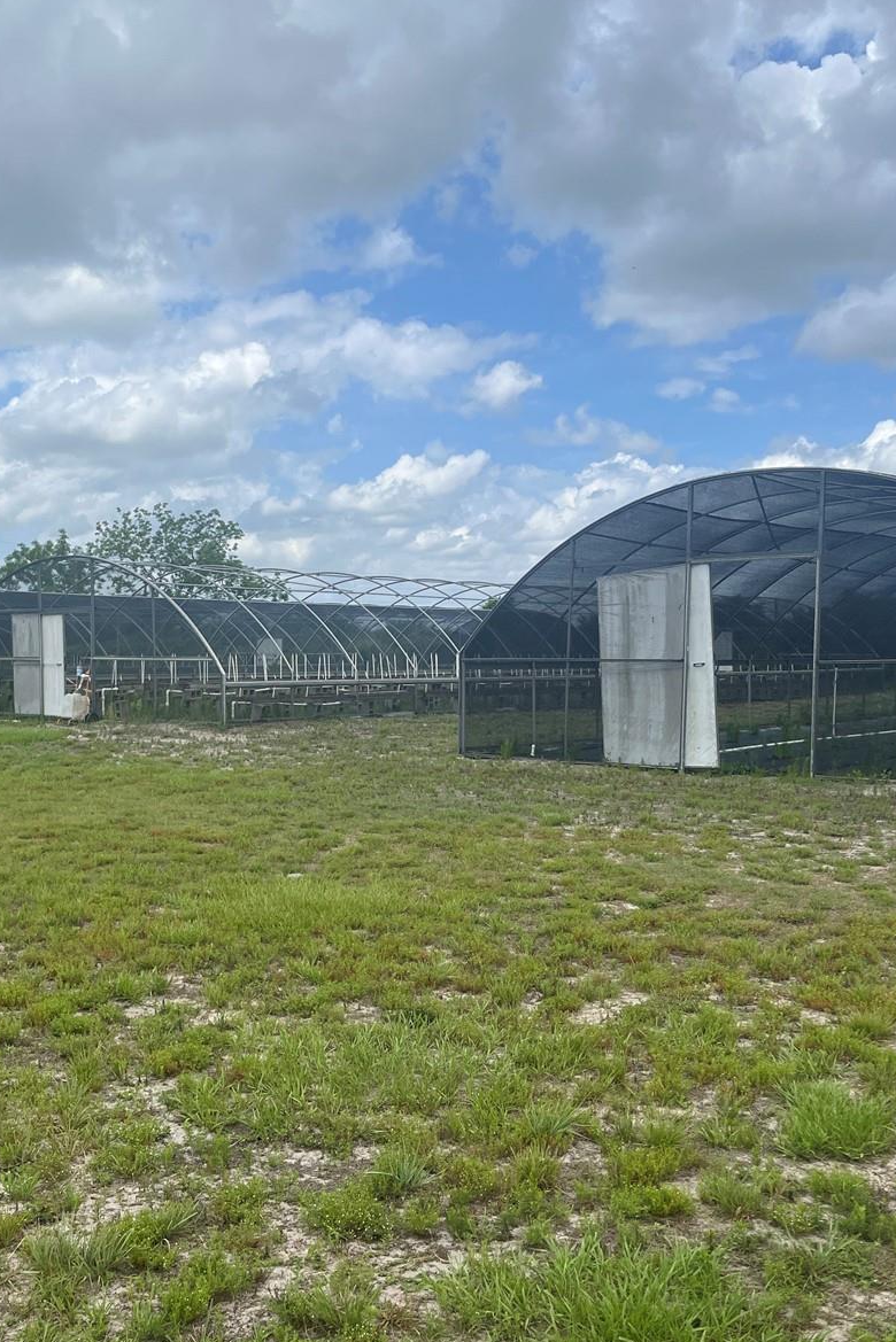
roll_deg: +1.1
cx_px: 299
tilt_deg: +2.7
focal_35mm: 37
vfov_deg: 51.9
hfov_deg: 35.6
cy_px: 660
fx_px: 1380
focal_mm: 5.1
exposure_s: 1/3876
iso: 50
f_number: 1.6
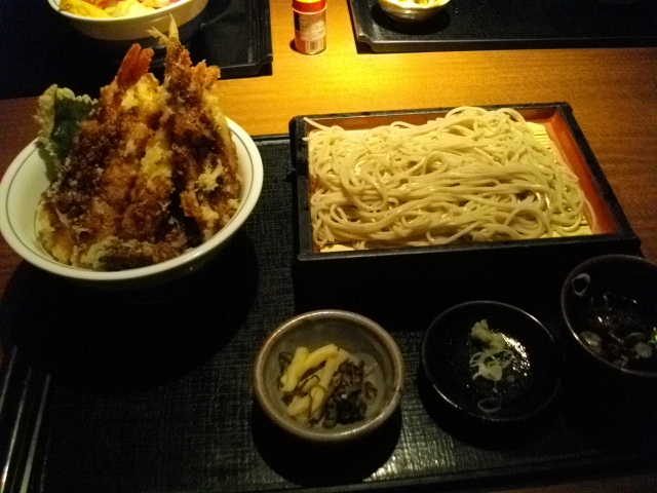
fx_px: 607
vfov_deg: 44.2
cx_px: 328
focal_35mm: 32
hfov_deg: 56.8
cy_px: 246
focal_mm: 5.7
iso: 800
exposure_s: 1/40
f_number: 2.9
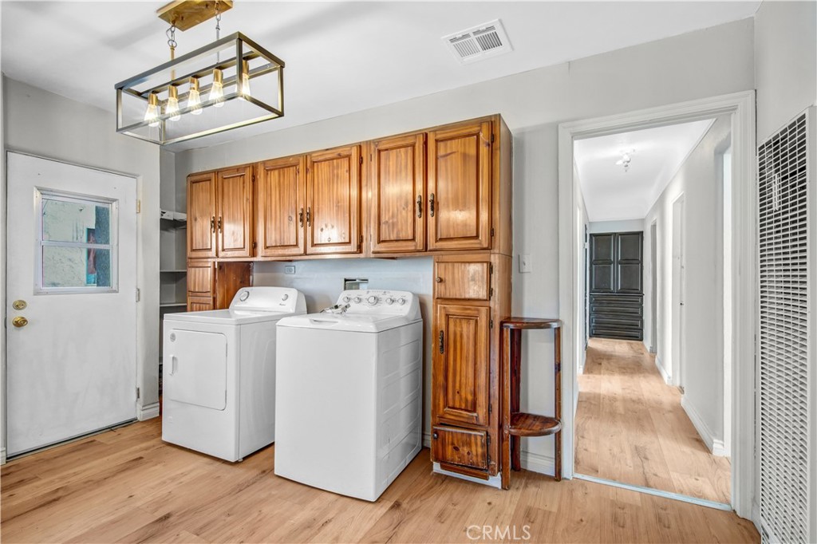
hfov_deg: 100.4
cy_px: 272
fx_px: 340
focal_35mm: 15
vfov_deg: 77.3
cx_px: 408
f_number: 9
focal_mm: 10
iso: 400
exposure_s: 1/4
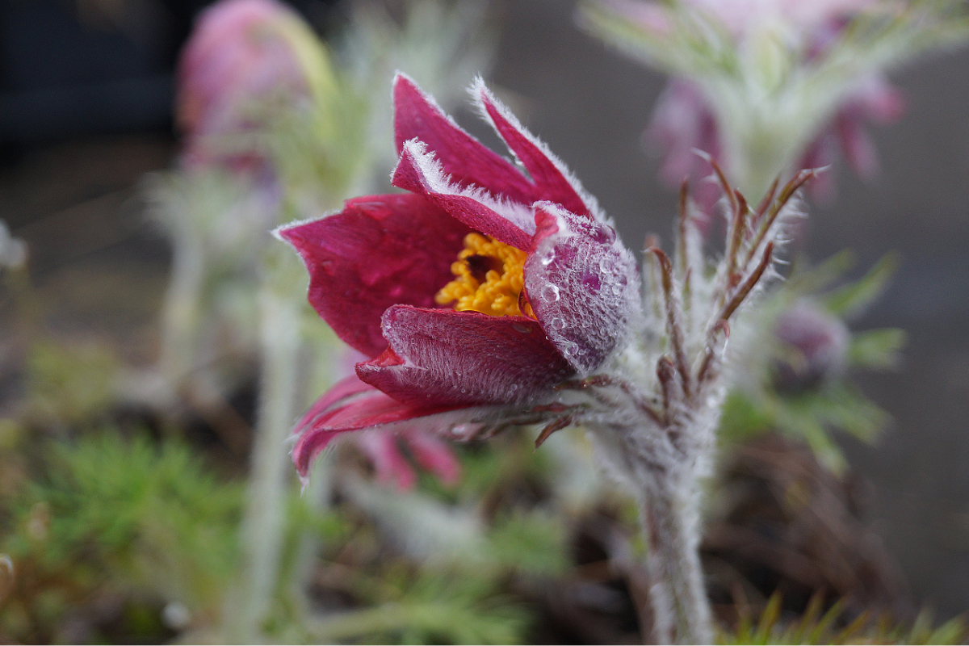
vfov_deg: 18.2
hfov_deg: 27.0
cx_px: 484
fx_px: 2019
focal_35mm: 75
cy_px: 323
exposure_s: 1/160
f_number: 5.6
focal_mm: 50
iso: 400
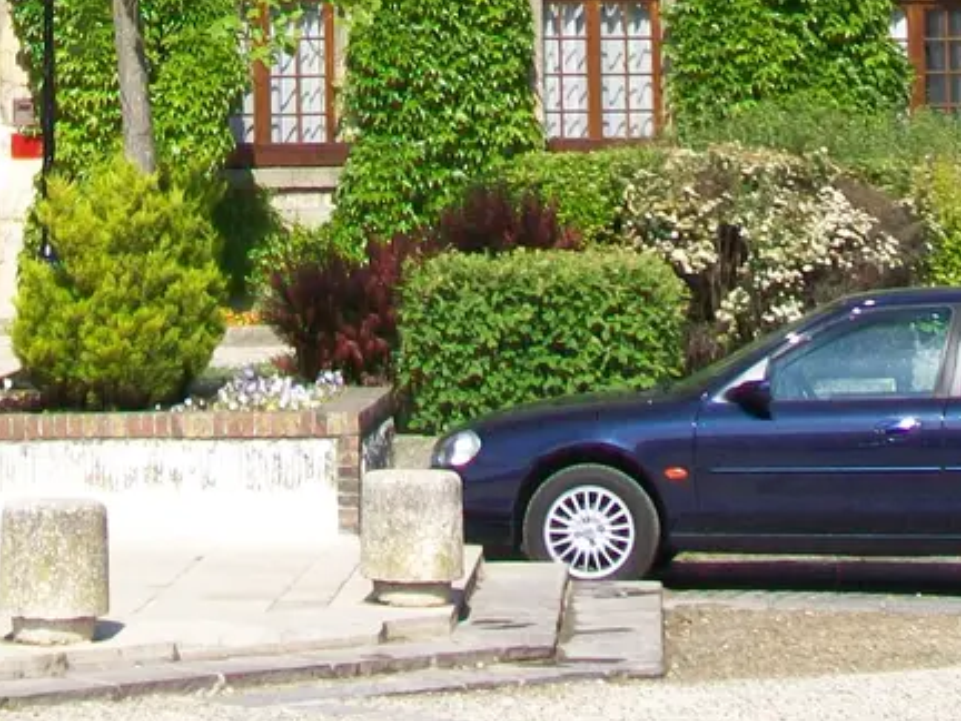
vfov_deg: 9.3
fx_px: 4359
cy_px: -256
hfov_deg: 12.5
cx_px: 49
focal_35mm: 157
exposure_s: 1/640
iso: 64
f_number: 3.4
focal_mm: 9.5
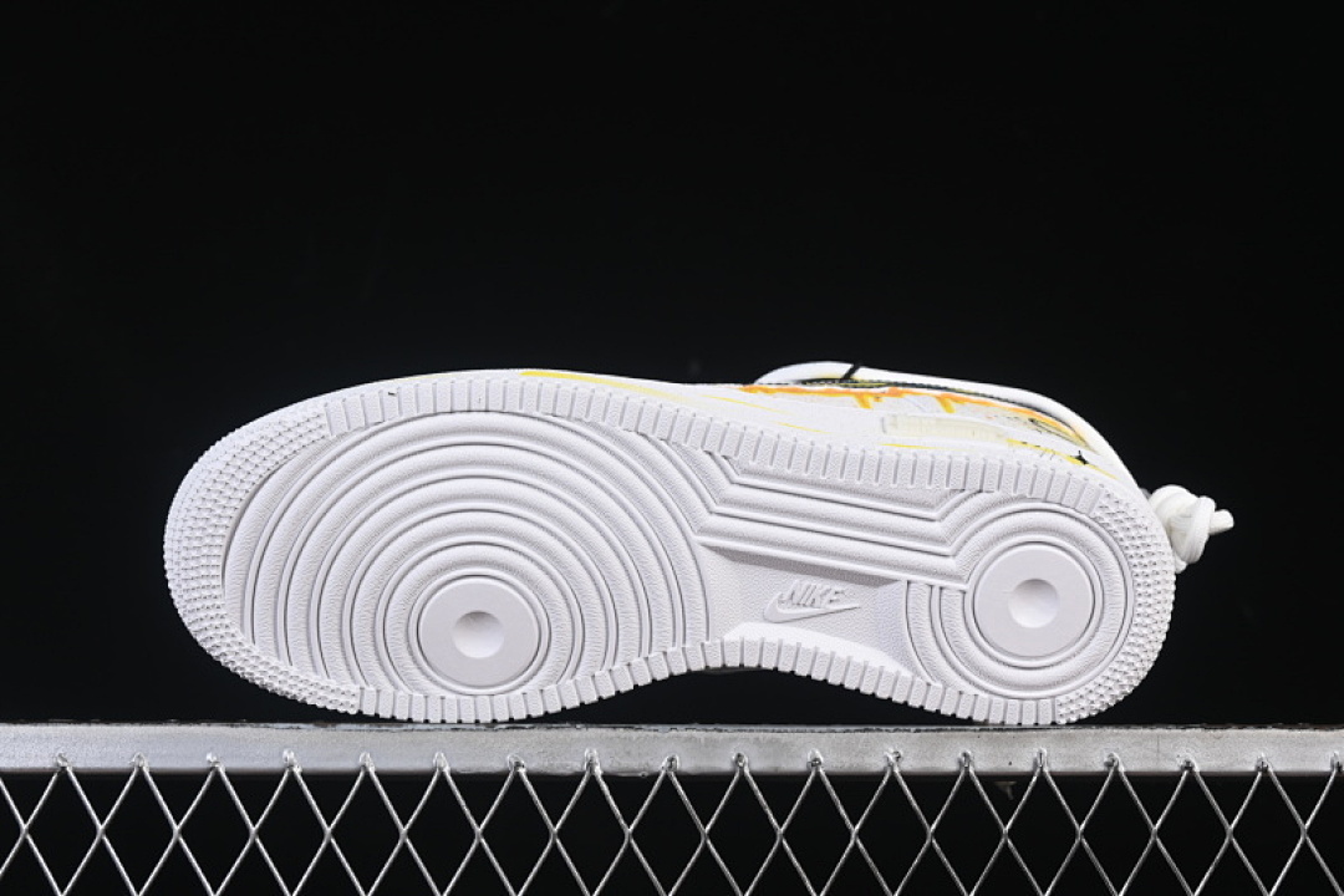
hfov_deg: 27.0
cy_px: 448
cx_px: 672
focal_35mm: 75
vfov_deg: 18.2
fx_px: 2800
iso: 160
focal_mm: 50
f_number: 8
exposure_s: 1/80
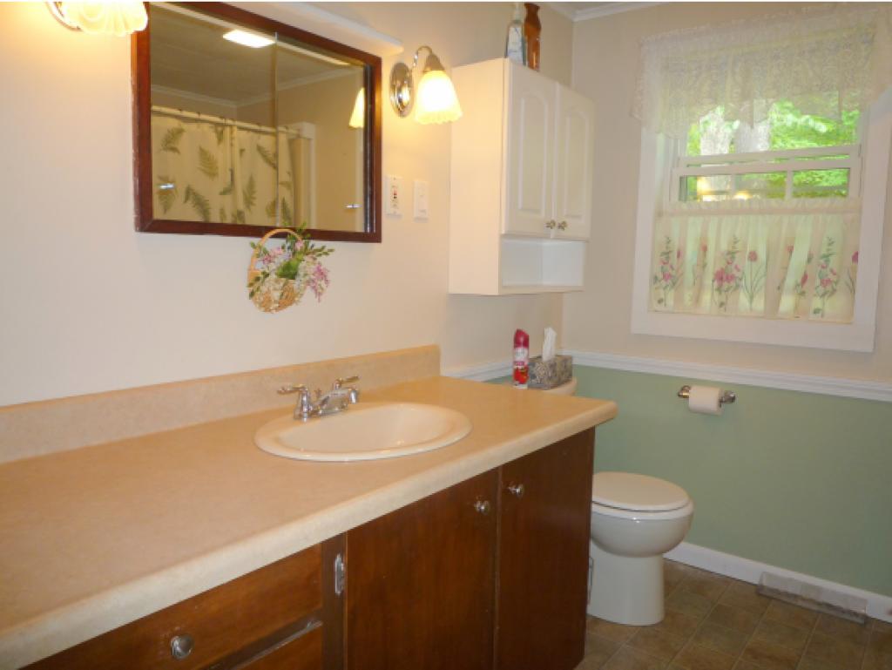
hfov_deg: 69.4
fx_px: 645
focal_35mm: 25
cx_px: 446
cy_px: 335
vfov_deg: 54.9
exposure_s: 1/30
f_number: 2.8
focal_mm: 4.4
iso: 100
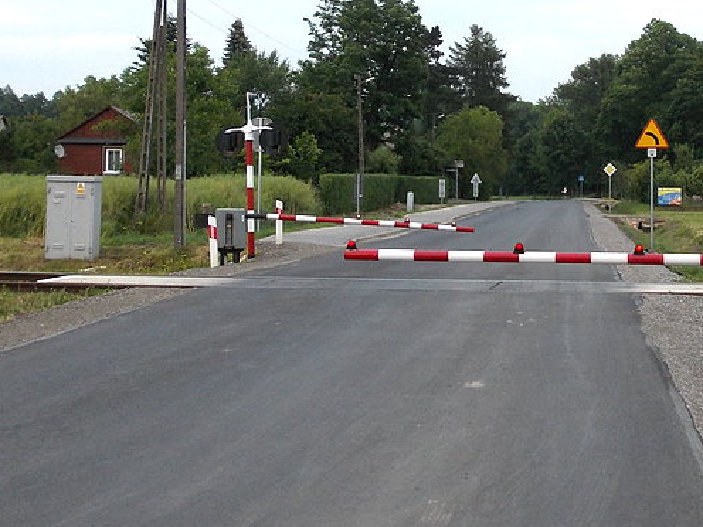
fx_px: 1401
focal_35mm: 69
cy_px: 90
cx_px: 485
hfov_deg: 27.9
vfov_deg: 21.0
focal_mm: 5.3
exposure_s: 1/500
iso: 80
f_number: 3.1
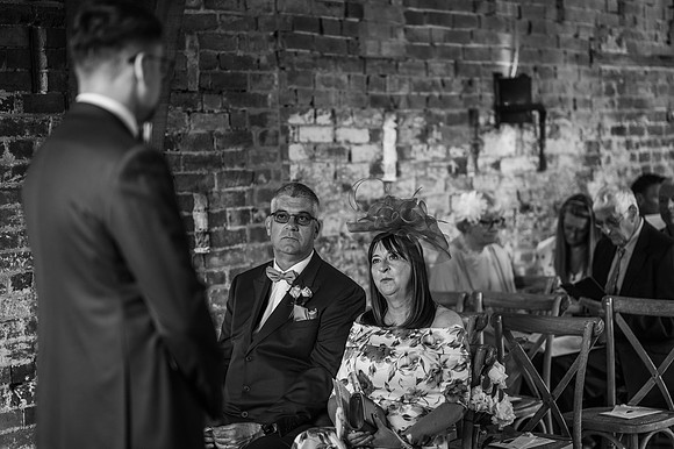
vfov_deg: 16.1
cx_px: 337
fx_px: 1590
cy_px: 224
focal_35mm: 85
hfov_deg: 23.9
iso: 360
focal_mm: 85
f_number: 1.8
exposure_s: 1/200
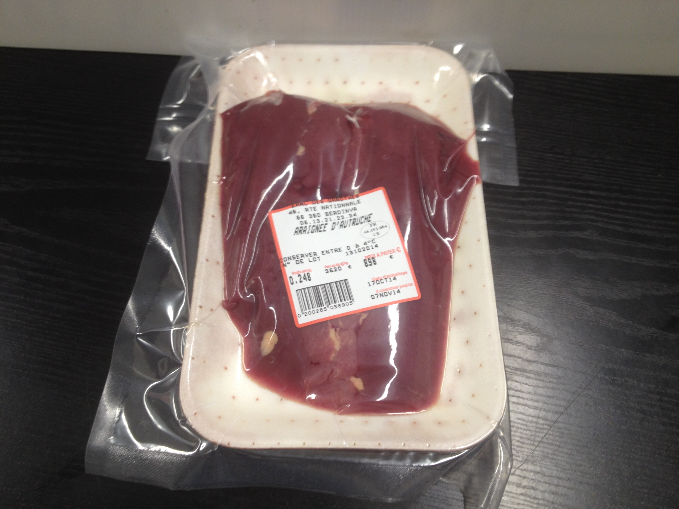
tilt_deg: -59.8
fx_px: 687
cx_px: 340
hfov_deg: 52.6
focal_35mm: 35
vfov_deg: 40.7
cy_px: 254
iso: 50
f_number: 2.4
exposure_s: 1/20
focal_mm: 4.28
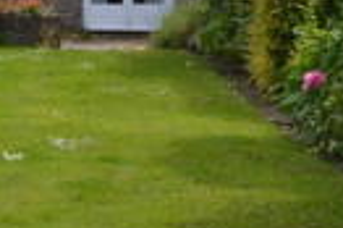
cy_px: -127
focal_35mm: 165
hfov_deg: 11.8
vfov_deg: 8.1
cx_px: -192
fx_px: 1570
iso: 100
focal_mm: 22
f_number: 8
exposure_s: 1/200
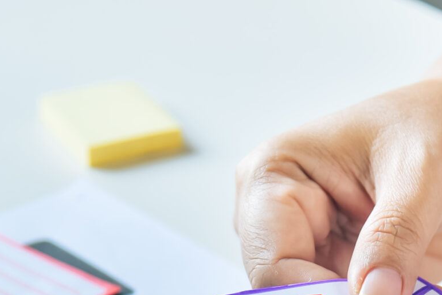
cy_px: 444
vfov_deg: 5.5
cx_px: 355
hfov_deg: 8.2
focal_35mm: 249
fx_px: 3059
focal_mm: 75
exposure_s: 1/50
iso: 100
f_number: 4
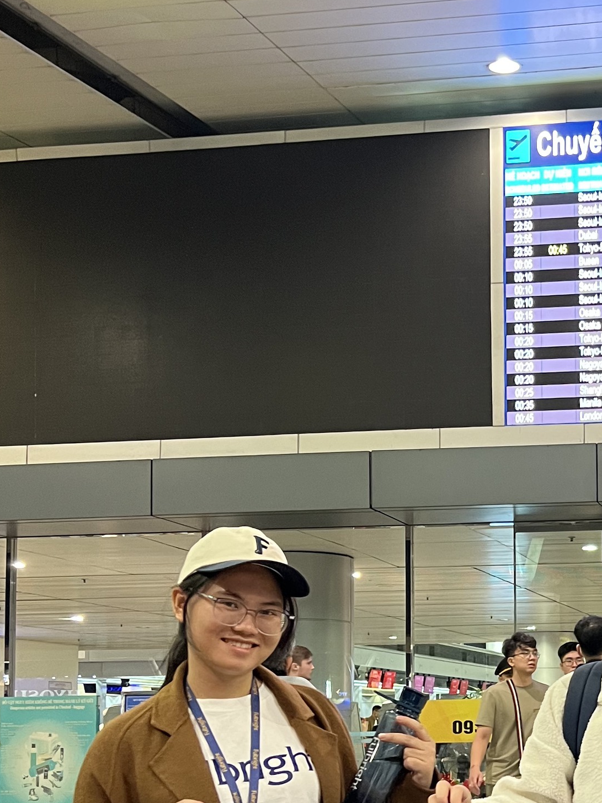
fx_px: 1415
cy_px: 633
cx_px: 656
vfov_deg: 31.0
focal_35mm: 61
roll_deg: -0.2
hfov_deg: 22.7
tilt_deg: +4.2
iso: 320
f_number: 1.5
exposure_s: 1/50
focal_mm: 5.7
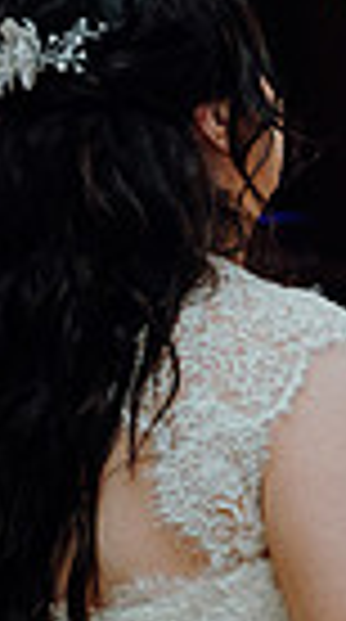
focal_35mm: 190
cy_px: 493
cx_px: 328
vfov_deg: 11.3
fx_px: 3118
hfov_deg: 6.3
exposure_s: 1/200
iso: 2500
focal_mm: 43
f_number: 3.5
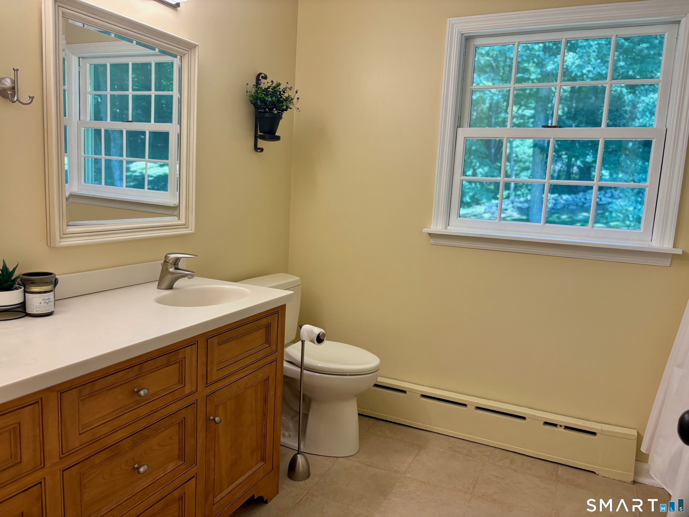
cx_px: 344
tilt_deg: -7.1
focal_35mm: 26
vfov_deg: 53.1
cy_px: 258
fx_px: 518
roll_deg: -2.2
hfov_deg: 67.3
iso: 100
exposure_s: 1/120
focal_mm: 5.96
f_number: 1.6
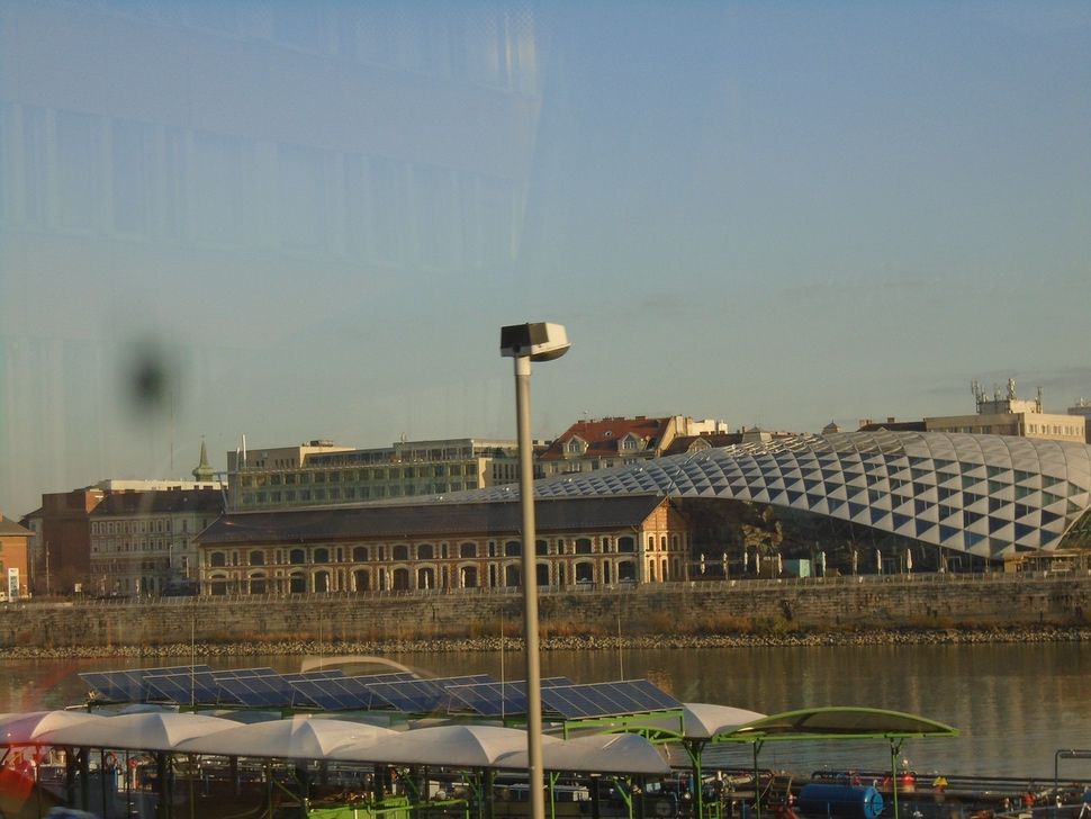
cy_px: 410
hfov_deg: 21.1
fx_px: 2932
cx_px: 546
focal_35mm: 93
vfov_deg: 15.9
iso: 100
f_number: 5.1
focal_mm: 16.4
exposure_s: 1/250
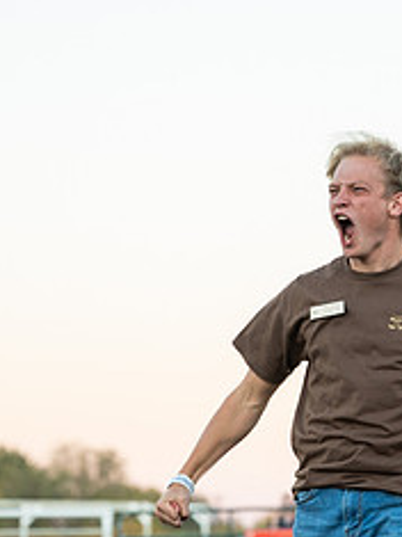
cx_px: 431
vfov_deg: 10.5
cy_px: 306
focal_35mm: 189
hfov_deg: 7.8
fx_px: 2929
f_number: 3.2
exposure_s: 1/400
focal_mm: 70
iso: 640
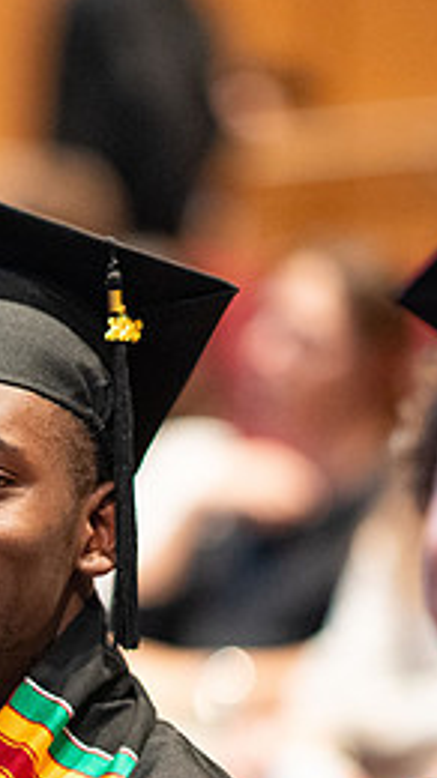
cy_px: 595
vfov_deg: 8.0
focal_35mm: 269
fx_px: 5549
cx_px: -61
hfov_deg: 4.5
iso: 5000
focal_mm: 105
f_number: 1.4
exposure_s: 1/200
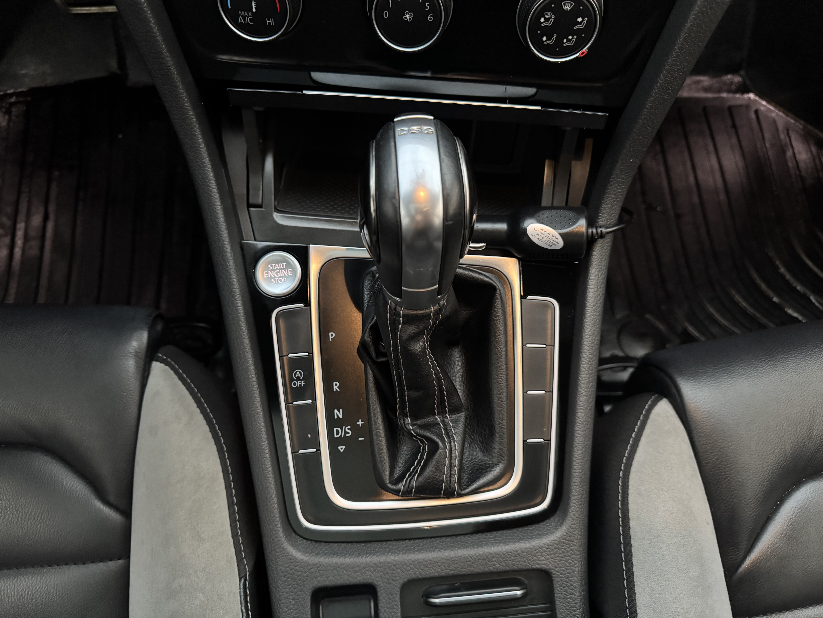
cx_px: 412
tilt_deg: -67.6
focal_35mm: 24
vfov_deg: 56.8
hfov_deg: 71.6
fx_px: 571
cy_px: 309
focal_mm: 6.76
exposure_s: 1/36
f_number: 1.78
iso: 1000
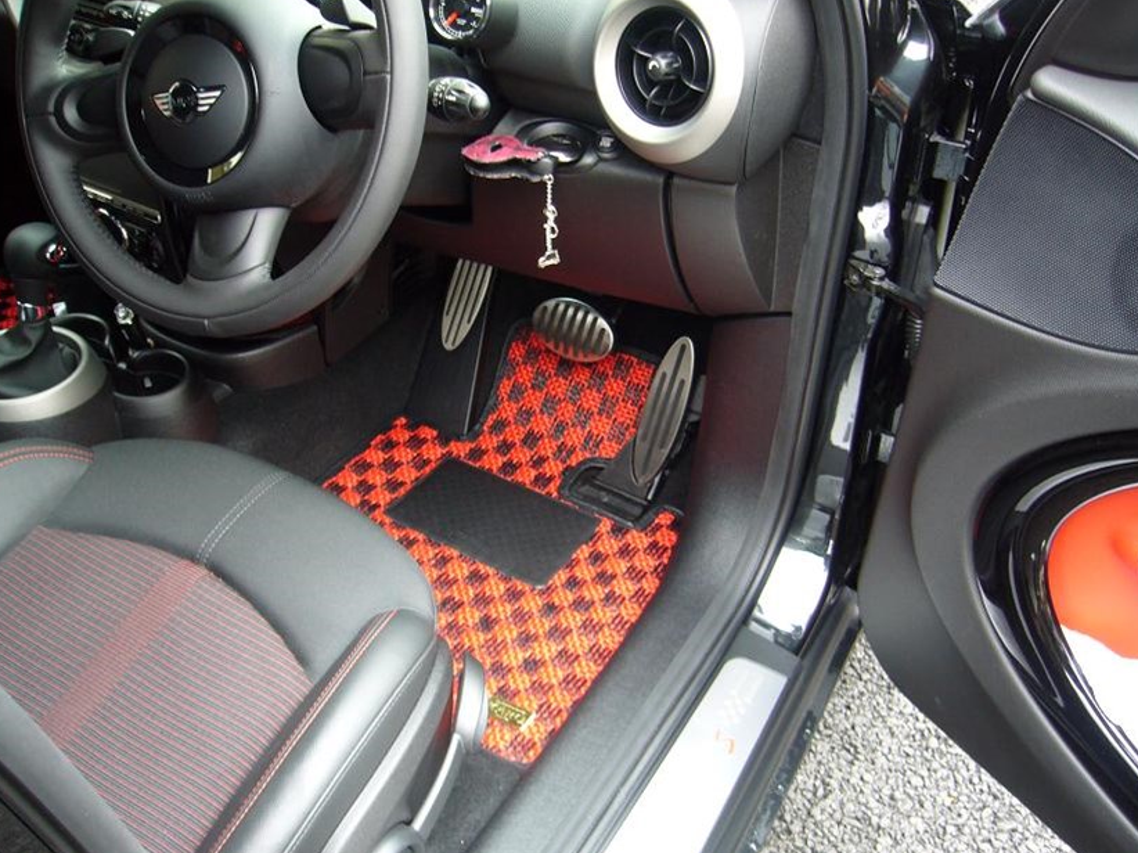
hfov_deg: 51.4
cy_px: 425
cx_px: 567
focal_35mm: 36
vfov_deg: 39.6
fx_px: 1183
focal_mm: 5.8
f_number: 2.8
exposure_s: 1/20
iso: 125
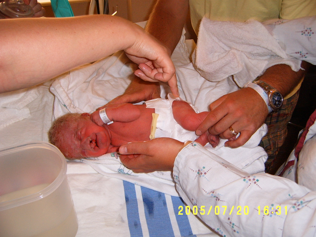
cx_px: 158
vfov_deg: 38.7
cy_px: 118
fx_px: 338
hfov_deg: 50.1
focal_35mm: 37
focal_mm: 6.2
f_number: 2.9
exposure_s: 1/30
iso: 141
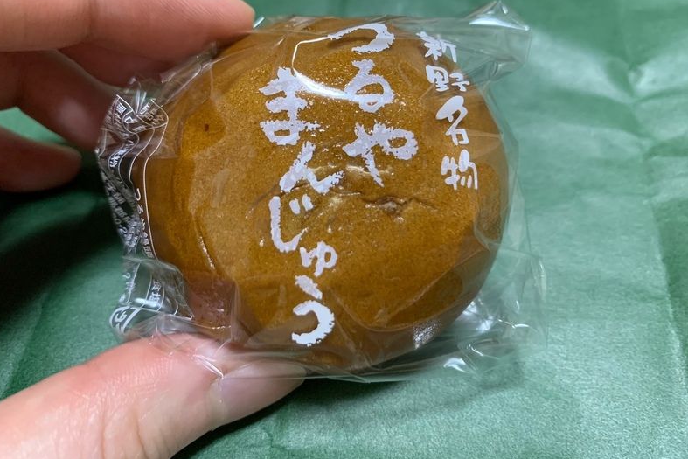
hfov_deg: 65.5
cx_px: 335
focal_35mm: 28
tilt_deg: -52.8
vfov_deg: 46.3
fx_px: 535
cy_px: 203
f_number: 1.8
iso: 400
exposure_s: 1/60
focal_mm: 4.25
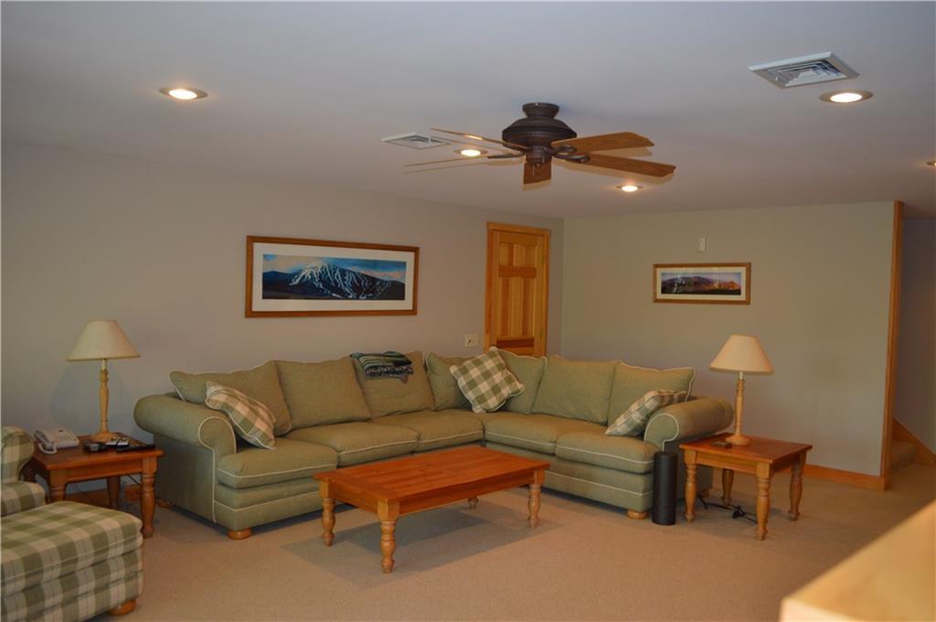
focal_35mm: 27
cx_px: 468
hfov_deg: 67.4
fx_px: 701
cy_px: 311
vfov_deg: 47.8
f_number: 3.5
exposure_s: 1/60
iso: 400
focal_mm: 18
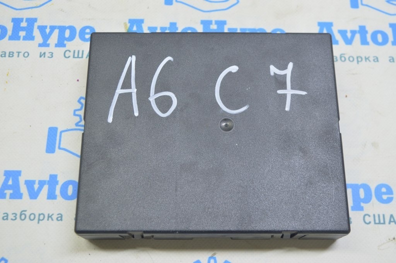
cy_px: 132
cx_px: 198
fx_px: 528
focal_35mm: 48
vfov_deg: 28.0
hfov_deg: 41.1
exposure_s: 1/20
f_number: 5.6
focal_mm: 32
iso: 400
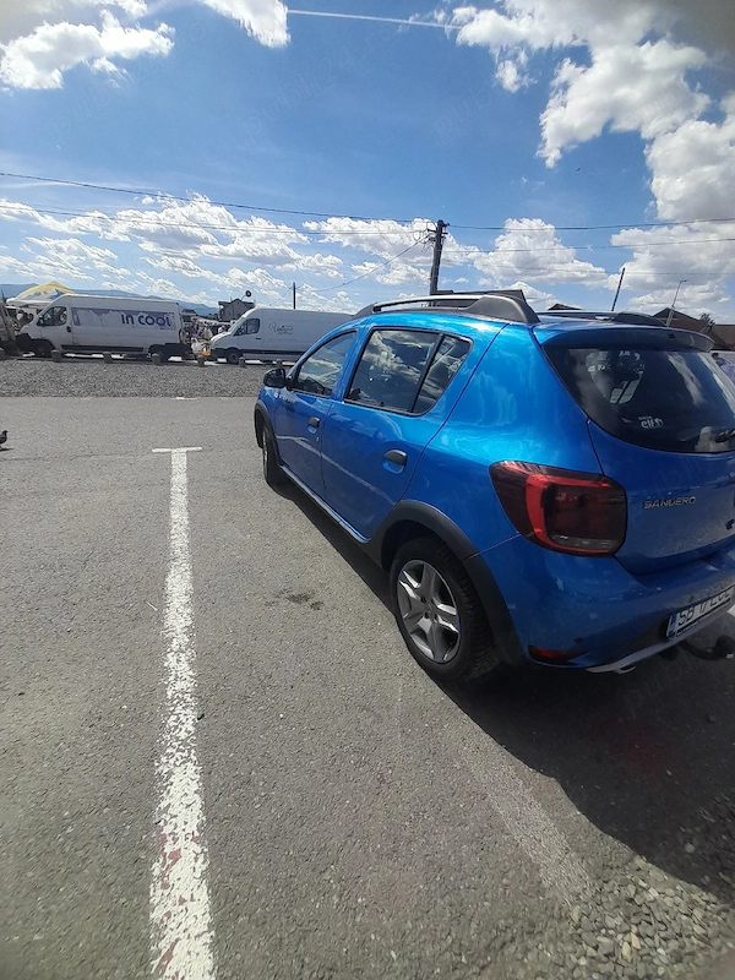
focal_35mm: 13
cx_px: 368
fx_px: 368
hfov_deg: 89.9
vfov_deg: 106.2
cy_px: 490
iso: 40
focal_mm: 1.13
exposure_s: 1/1667
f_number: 2.2
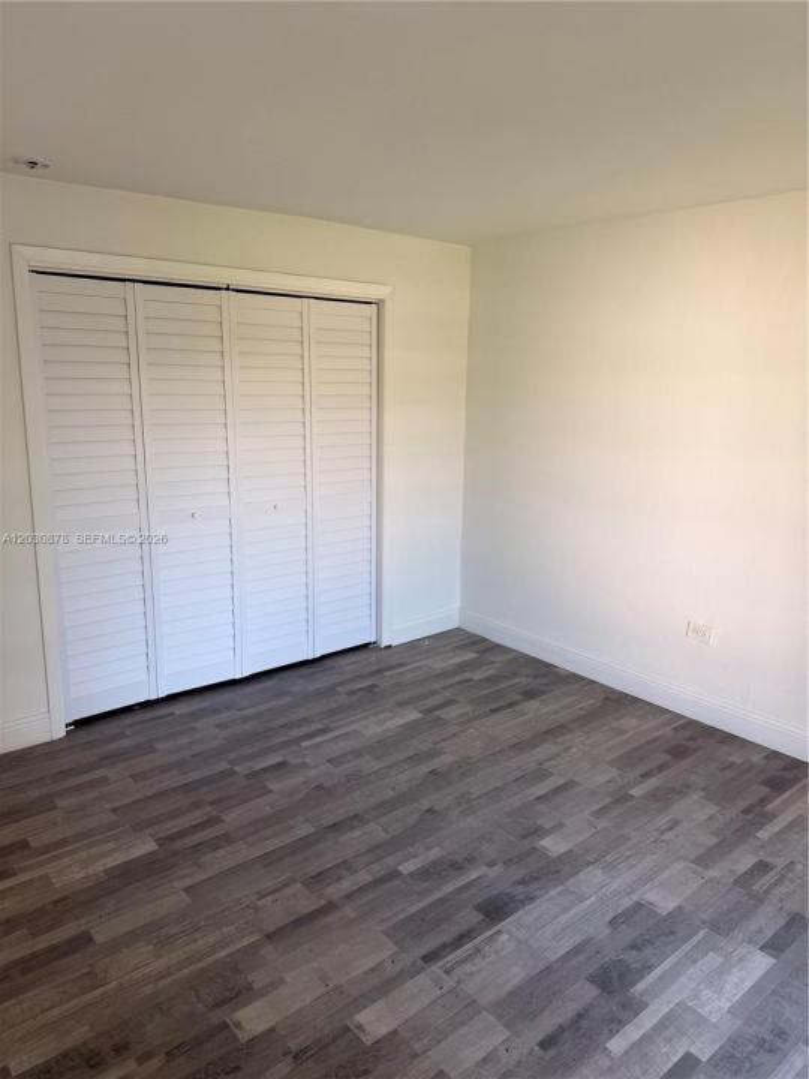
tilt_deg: -11.0
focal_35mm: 24
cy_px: 540
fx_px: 748
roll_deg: -0.7
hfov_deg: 56.8
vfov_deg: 71.6
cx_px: 404
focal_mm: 6.76
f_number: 1.78
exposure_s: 1/121
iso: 80
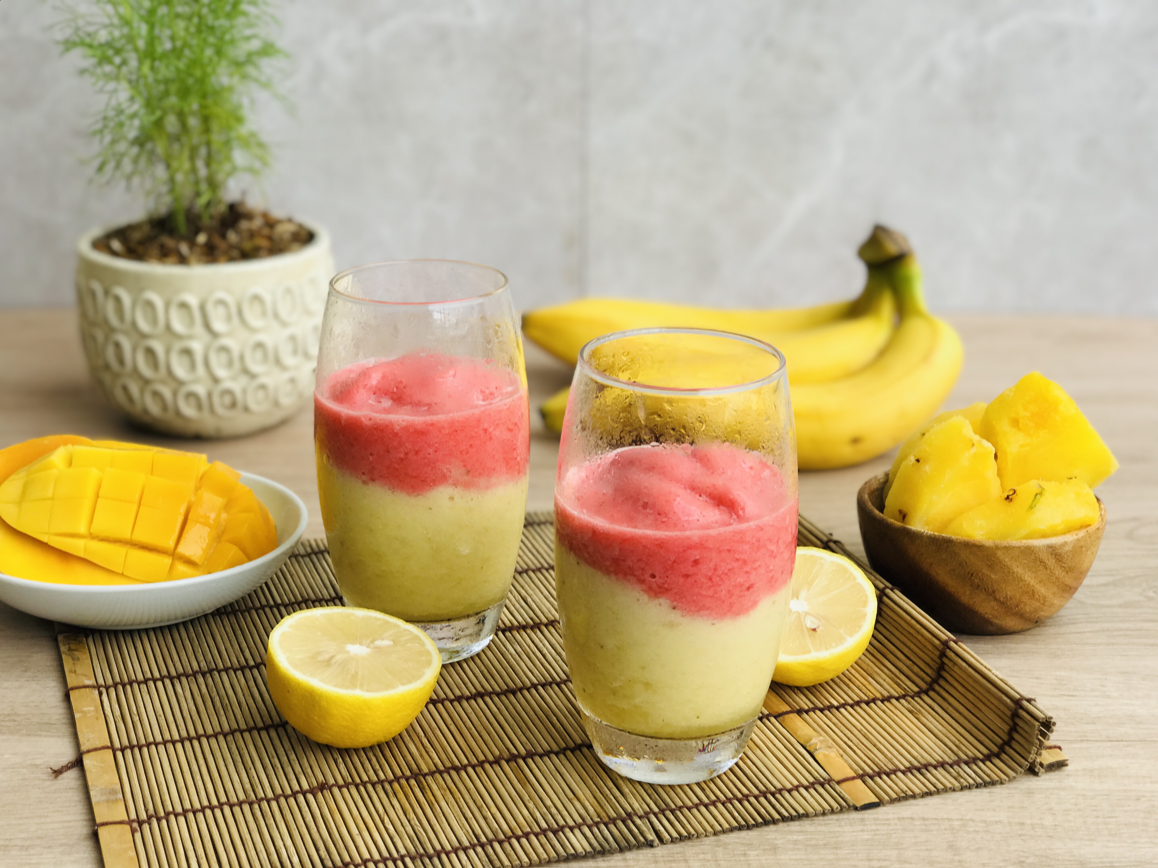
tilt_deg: -19.4
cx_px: 579
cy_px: 434
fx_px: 1907
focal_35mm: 57
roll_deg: -0.2
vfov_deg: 25.7
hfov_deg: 33.8
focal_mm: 6.6
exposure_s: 1/201
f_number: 2.8
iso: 20
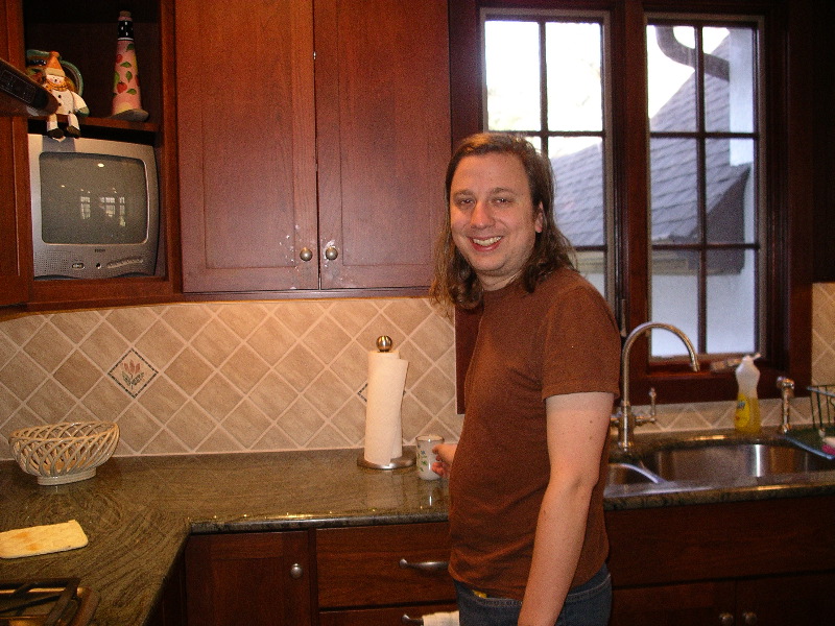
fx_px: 893
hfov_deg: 50.1
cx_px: 418
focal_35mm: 37
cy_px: 313
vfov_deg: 38.7
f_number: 2.8
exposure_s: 1/40
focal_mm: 7.8
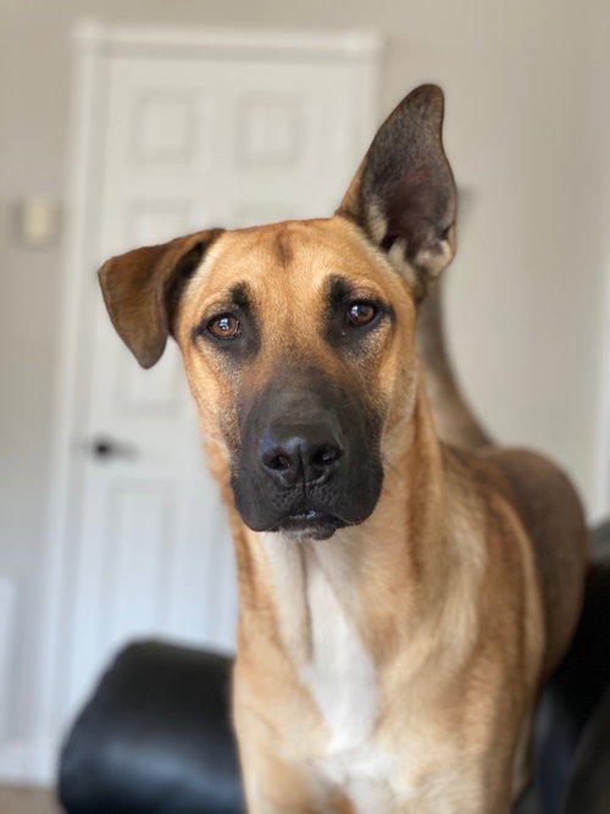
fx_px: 1222
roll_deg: -3.4
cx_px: 305
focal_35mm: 52
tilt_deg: +1.7
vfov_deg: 36.8
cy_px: 407
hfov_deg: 28.0
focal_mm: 6
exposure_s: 1/120
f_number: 2
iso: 125
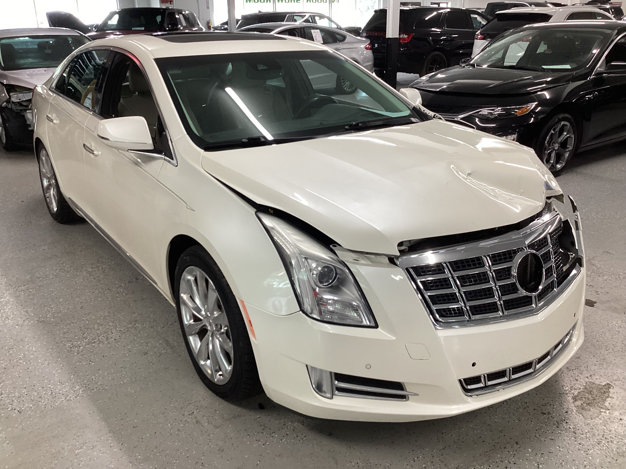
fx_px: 561
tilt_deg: -22.2
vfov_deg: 45.4
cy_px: 234
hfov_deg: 58.4
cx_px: 313
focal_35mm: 31
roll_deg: -0.6
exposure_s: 1/50
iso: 100
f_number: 2.4
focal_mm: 3.3
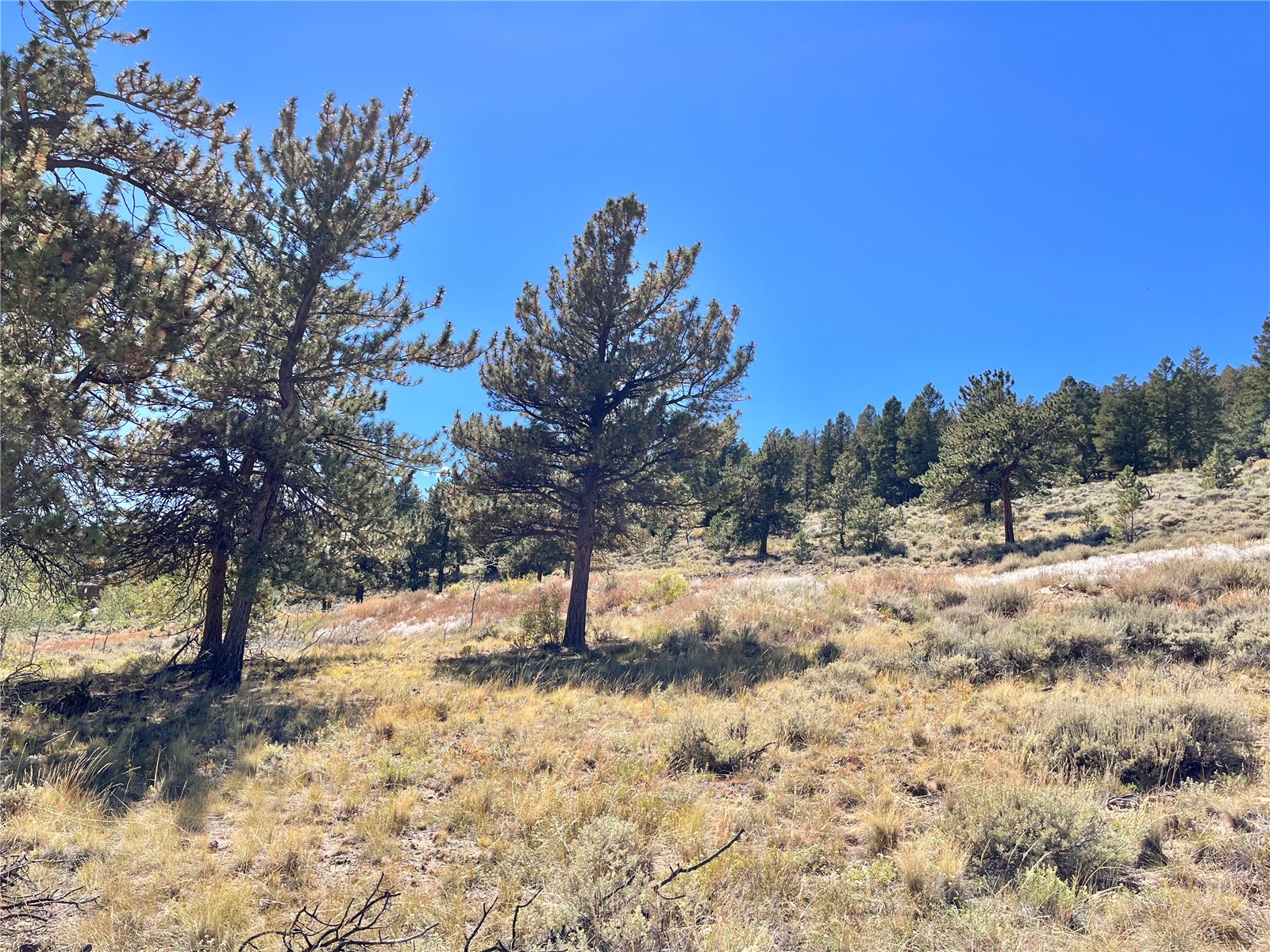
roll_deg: -4.8
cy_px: 476
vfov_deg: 53.1
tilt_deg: +14.5
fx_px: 954
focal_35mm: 26
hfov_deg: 67.3
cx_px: 635
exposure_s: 1/2222
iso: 50
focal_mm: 5.1
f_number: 1.6
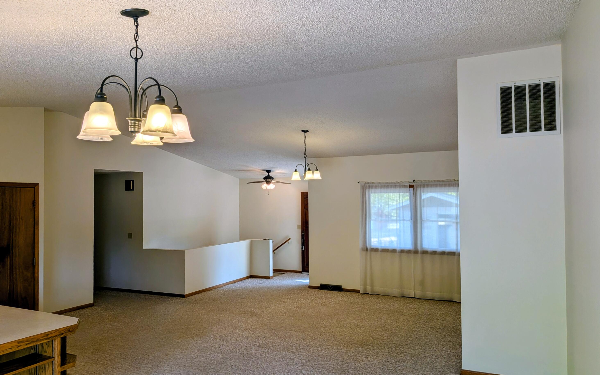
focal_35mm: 26
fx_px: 425
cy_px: 183
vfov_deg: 47.6
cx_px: 294
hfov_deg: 70.4
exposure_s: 1/603
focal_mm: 4.53
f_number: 1.7
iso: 26
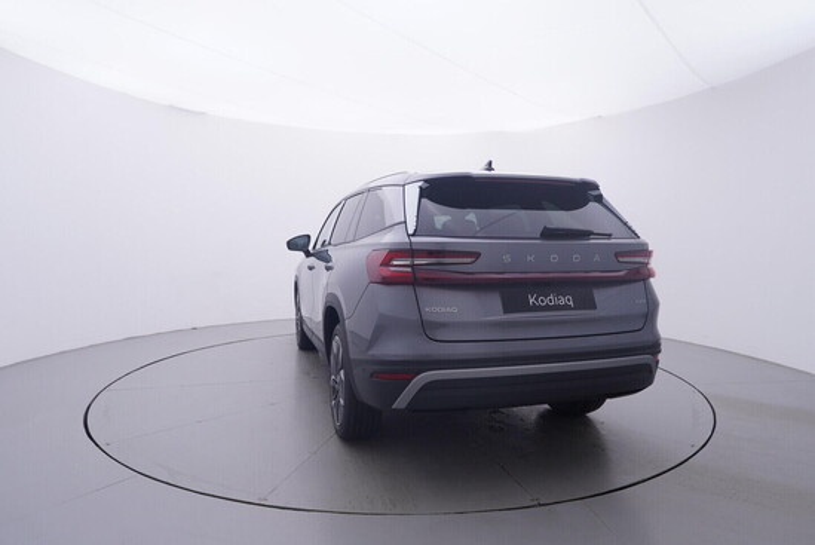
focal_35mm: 22
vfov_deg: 56.2
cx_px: 408
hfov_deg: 77.3
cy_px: 272
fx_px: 510
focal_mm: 15
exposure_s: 1/80
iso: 200
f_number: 5
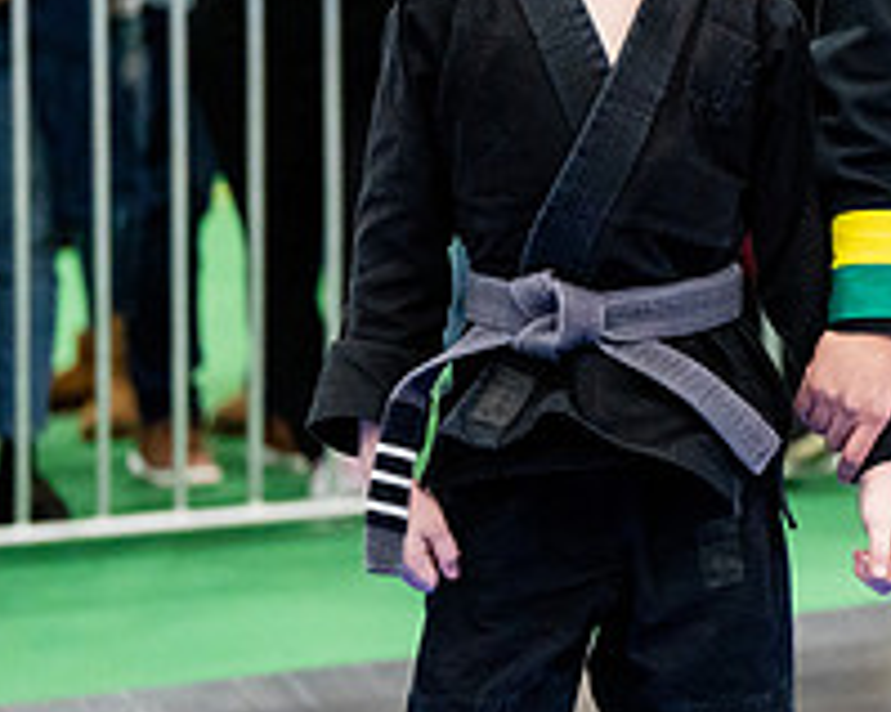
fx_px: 7591
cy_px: -16
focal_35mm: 288
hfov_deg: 6.6
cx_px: 1240
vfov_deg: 5.4
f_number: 2.8
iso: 5000
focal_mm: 105
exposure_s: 1/500
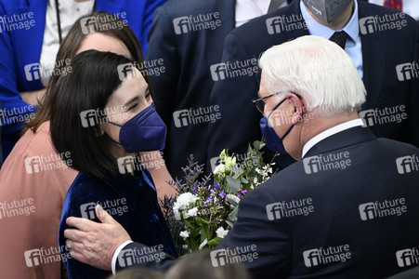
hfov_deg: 4.6
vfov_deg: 3.1
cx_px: 210
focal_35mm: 450
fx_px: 5234
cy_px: 140
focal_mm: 450
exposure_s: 1/400
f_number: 5.6
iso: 8000
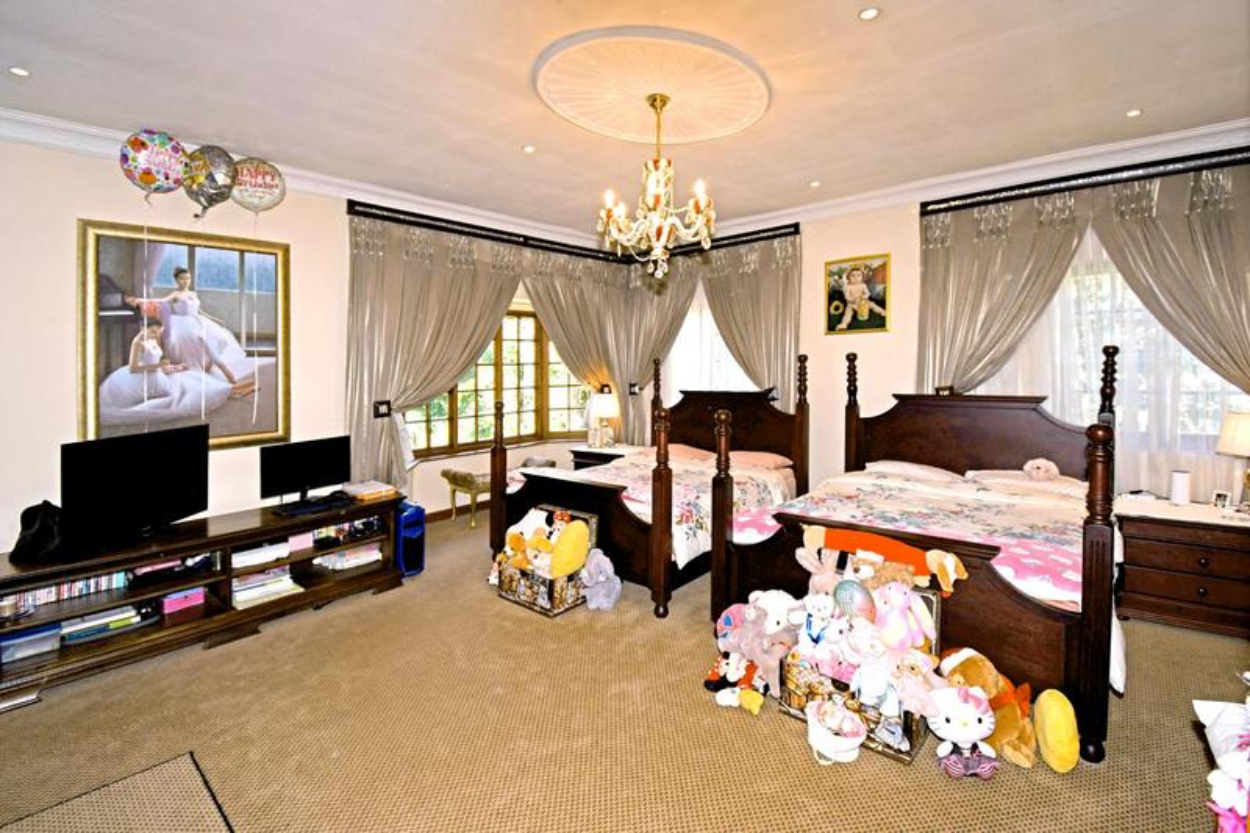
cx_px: 625
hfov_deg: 100.4
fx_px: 521
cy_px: 416
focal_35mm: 15
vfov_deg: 77.3
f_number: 4.5
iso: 160
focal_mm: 10
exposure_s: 1/60
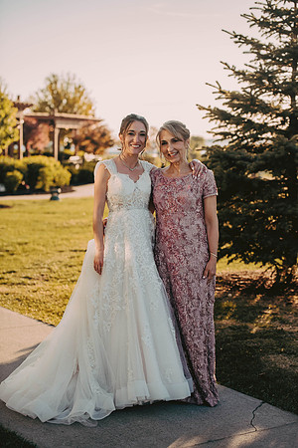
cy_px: 224
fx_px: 869
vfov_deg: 28.8
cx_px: 149
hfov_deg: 19.5
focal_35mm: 70
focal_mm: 70
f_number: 2.8
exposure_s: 1/4000
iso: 800
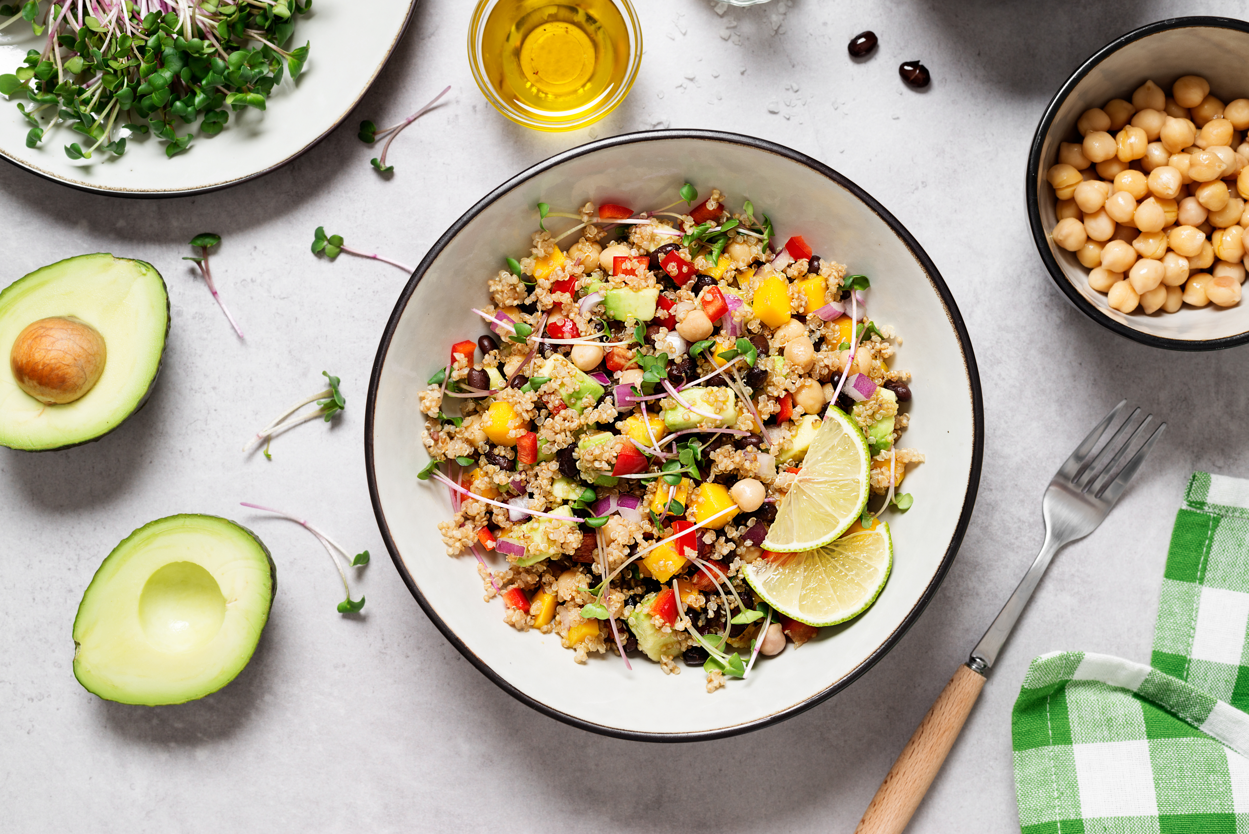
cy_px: 417
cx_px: 624
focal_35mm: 50
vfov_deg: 27.0
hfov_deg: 39.6
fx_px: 1735
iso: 100
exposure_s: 1/100
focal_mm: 50
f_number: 7.1
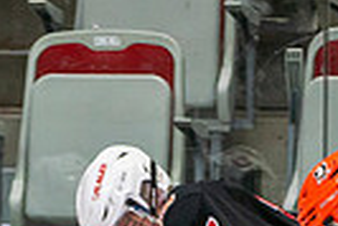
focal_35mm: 1273
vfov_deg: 1.1
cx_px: 330
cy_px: 516
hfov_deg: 1.6
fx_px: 11965
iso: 1000
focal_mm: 200
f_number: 2.8
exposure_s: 1/640
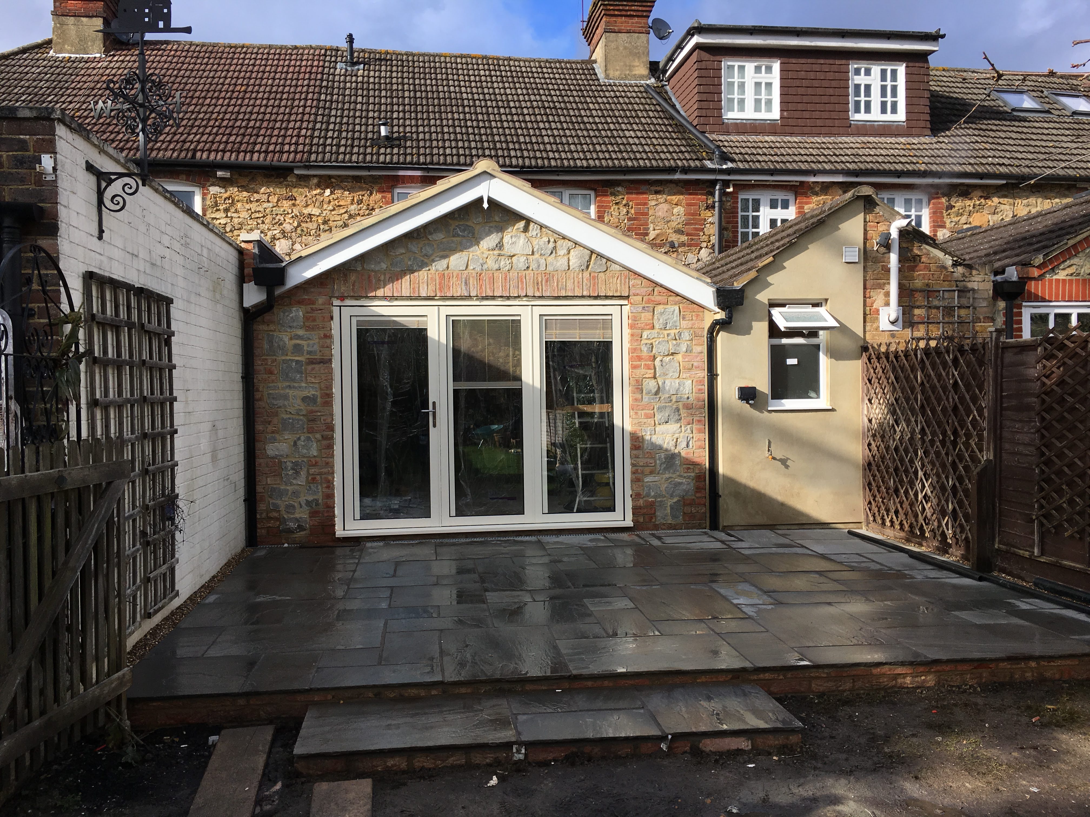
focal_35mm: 29
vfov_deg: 48.2
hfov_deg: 61.7
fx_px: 913
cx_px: 545
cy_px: 408
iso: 25
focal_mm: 4.15
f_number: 2.2
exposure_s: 1/746
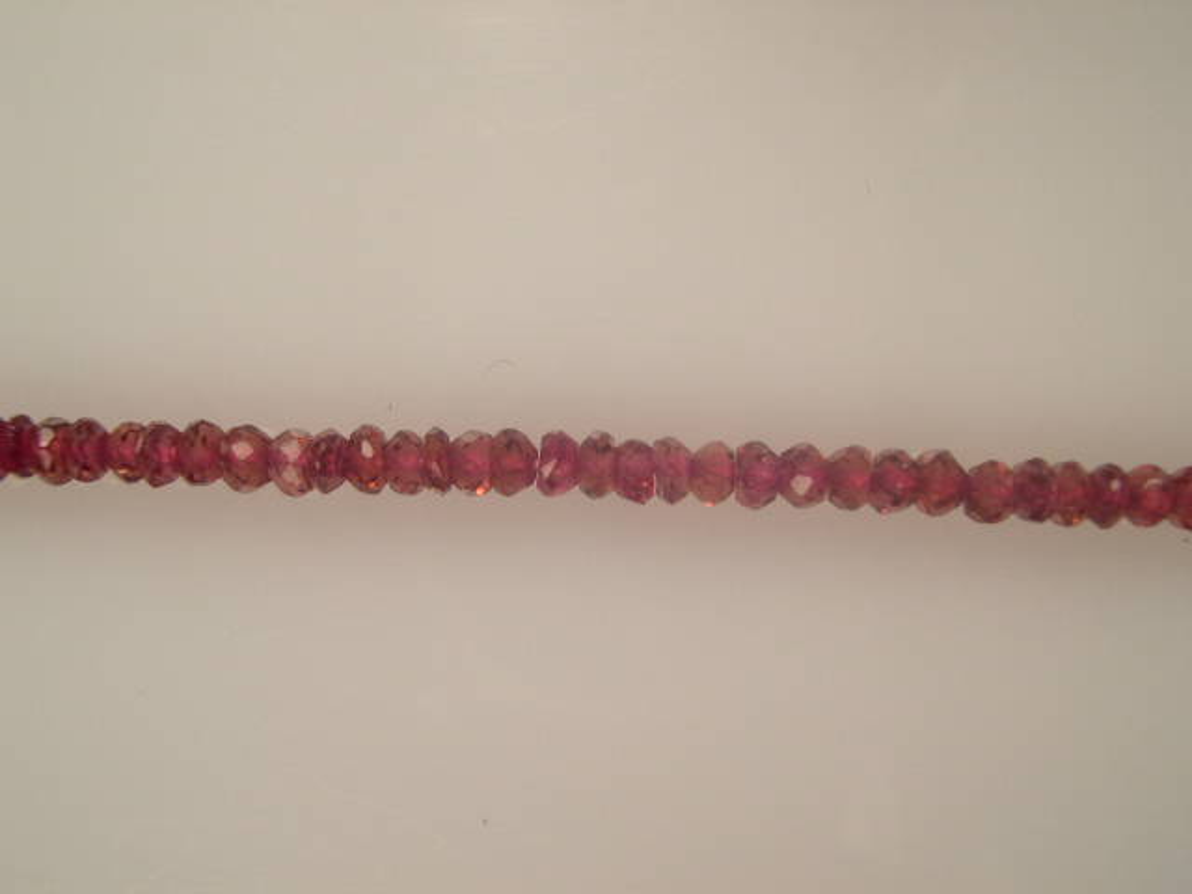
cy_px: 447
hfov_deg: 49.0
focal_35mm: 38
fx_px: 1309
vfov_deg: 37.7
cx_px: 596
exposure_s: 1/213
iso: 100
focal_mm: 8
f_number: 7.6
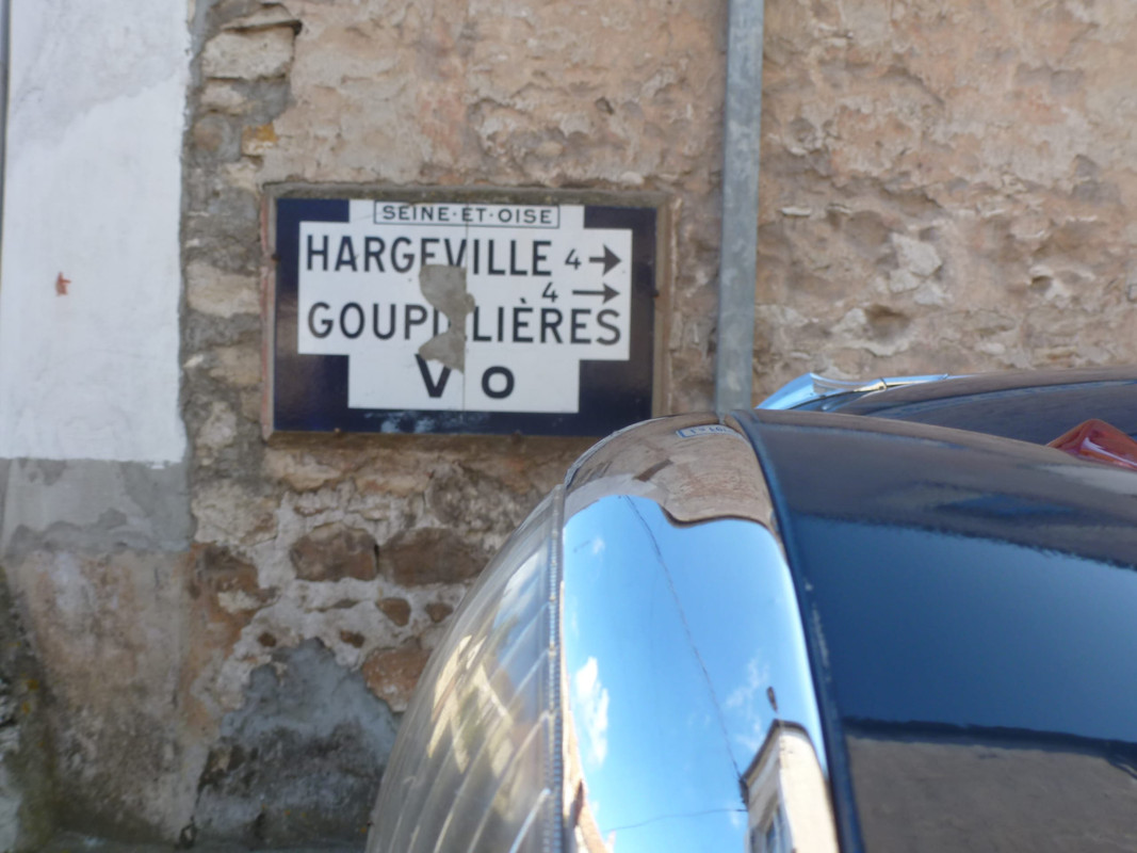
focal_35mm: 30
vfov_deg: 46.8
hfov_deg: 60.0
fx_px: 985
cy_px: 426
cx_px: 568
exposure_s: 1/125
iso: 100
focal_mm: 5.4
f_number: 4
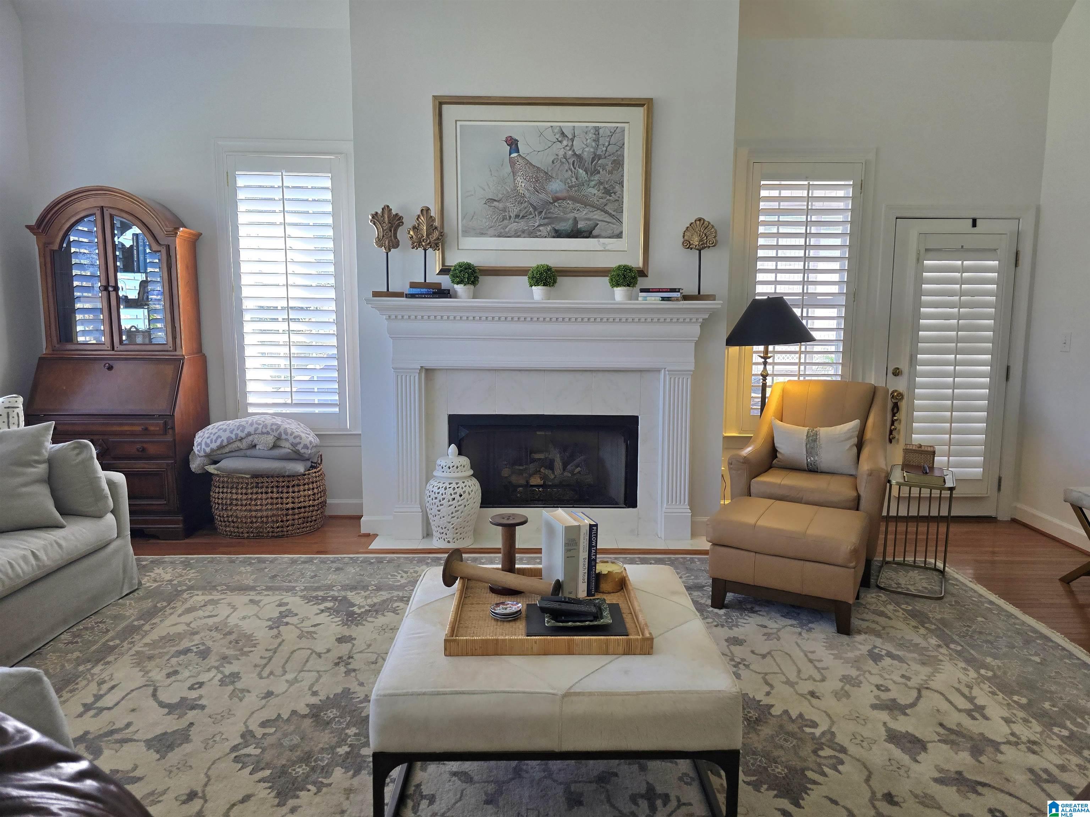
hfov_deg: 73.9
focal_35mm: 23
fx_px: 724
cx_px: 545
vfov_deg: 58.9
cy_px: 408
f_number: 1.7
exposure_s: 1/120
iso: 100
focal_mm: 6.3
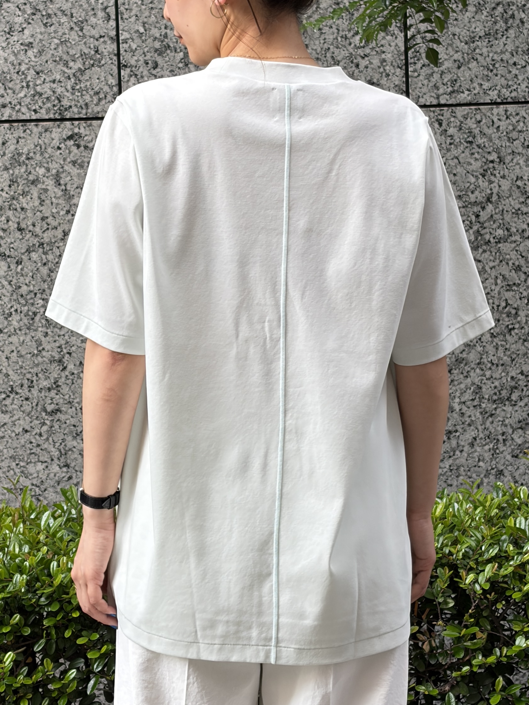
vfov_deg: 36.8
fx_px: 1059
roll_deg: +2.6
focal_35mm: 52
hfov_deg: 28.0
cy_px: 352
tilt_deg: -2.0
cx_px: 264
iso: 32
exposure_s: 1/316
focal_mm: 5.96
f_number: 1.6
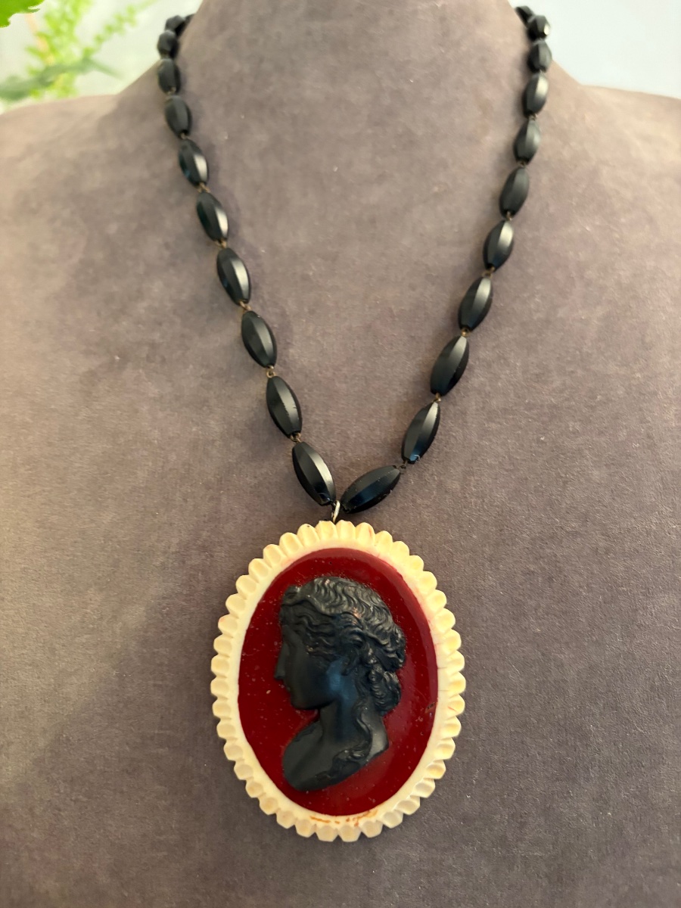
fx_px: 682
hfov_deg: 53.1
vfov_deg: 67.3
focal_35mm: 26
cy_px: 454
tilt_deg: -32.4
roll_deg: +8.7
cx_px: 340
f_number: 1.6
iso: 500
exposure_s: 1/50
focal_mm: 5.96
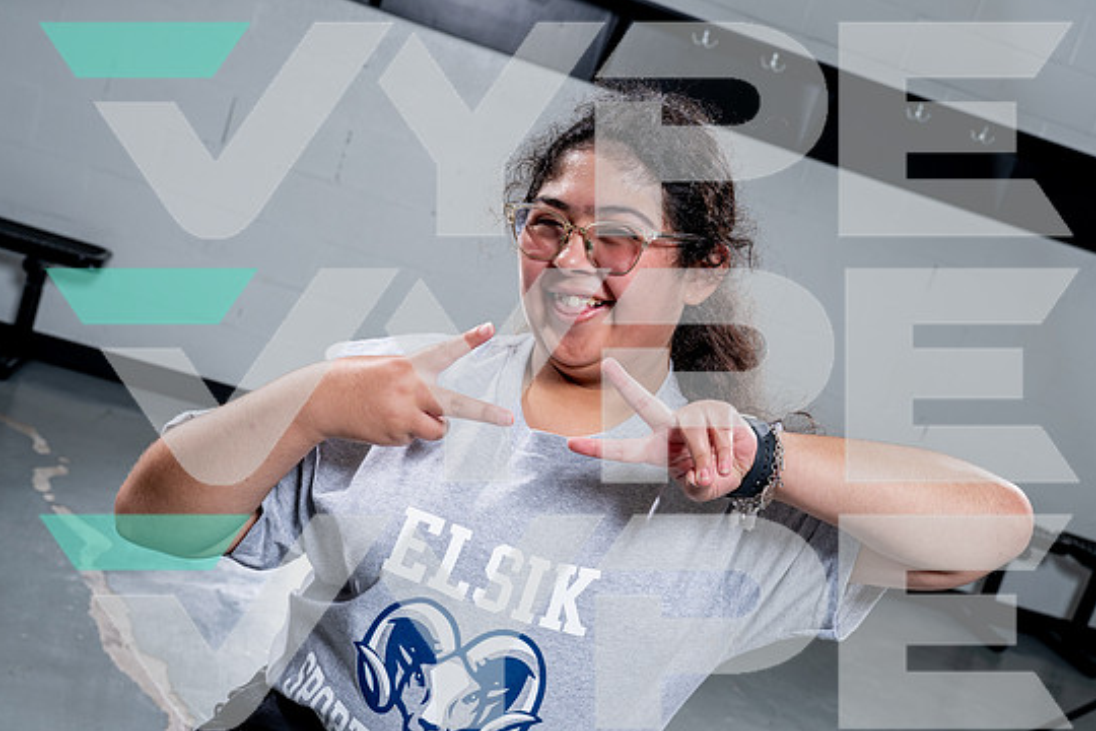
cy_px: 377
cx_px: 562
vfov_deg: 30.5
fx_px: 1339
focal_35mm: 44
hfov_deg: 44.5
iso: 100
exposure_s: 1/250
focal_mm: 40
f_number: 7.1
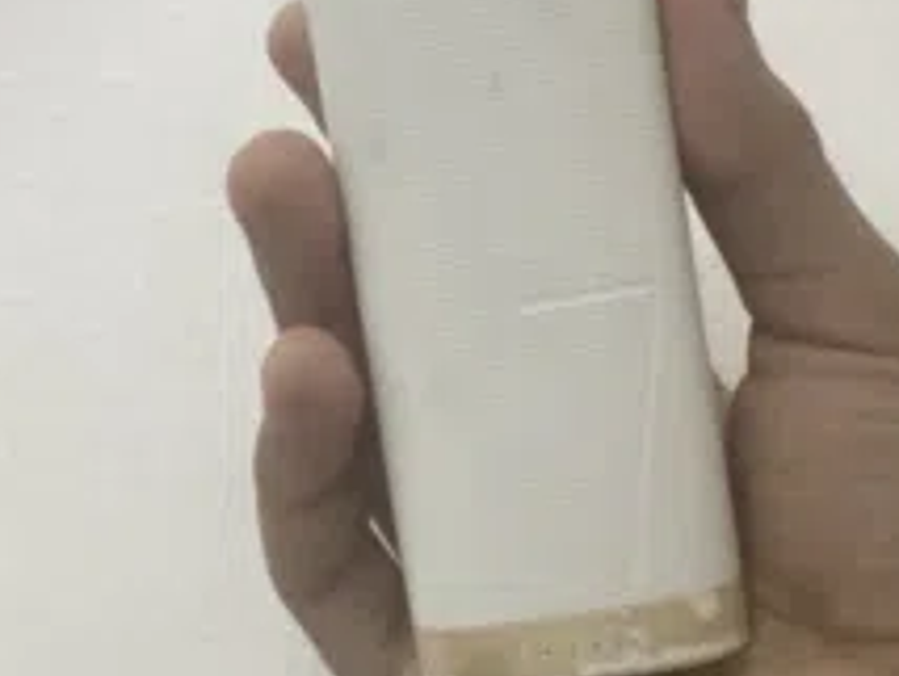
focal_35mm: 56
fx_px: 1456
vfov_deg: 26.1
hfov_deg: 34.3
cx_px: 445
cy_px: 407
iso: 100
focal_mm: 2.71
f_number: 2.2
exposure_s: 1/50
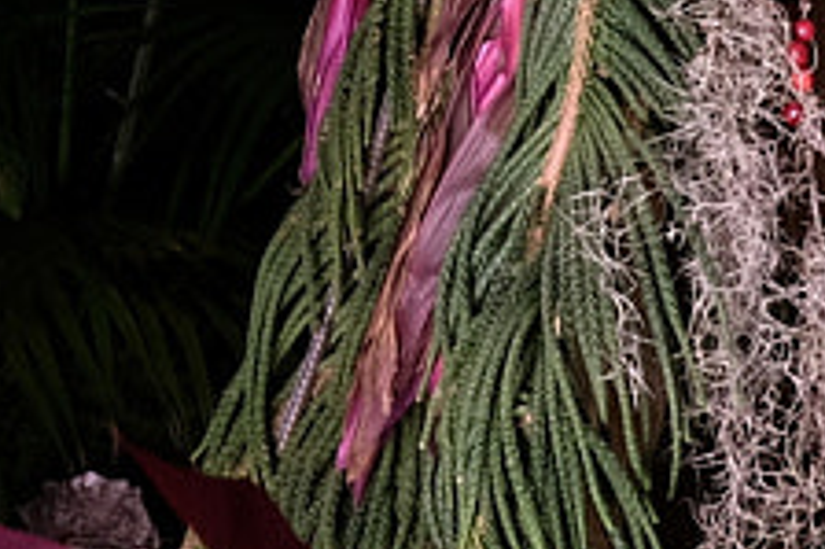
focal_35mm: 193
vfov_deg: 6.9
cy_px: -527
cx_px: 118
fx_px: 4420
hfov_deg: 10.6
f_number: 3.2
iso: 100
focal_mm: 18
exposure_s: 1.5
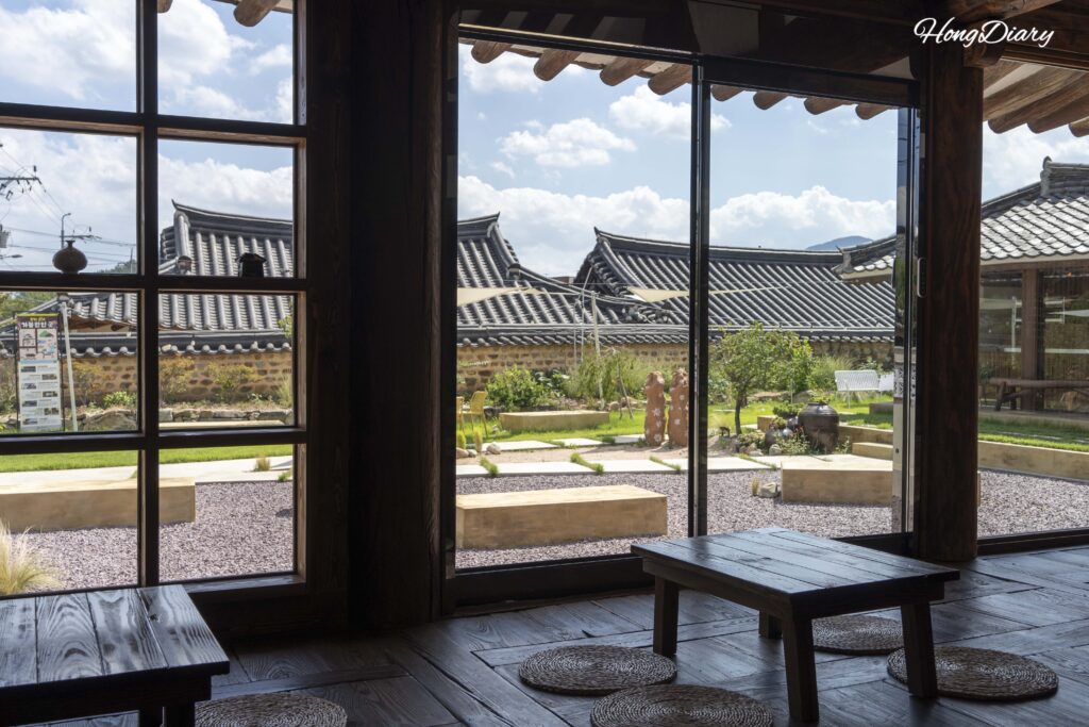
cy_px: 364
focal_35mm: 37
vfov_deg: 36.0
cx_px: 544
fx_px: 1119
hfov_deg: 51.9
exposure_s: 1/200
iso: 100
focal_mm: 37
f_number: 8
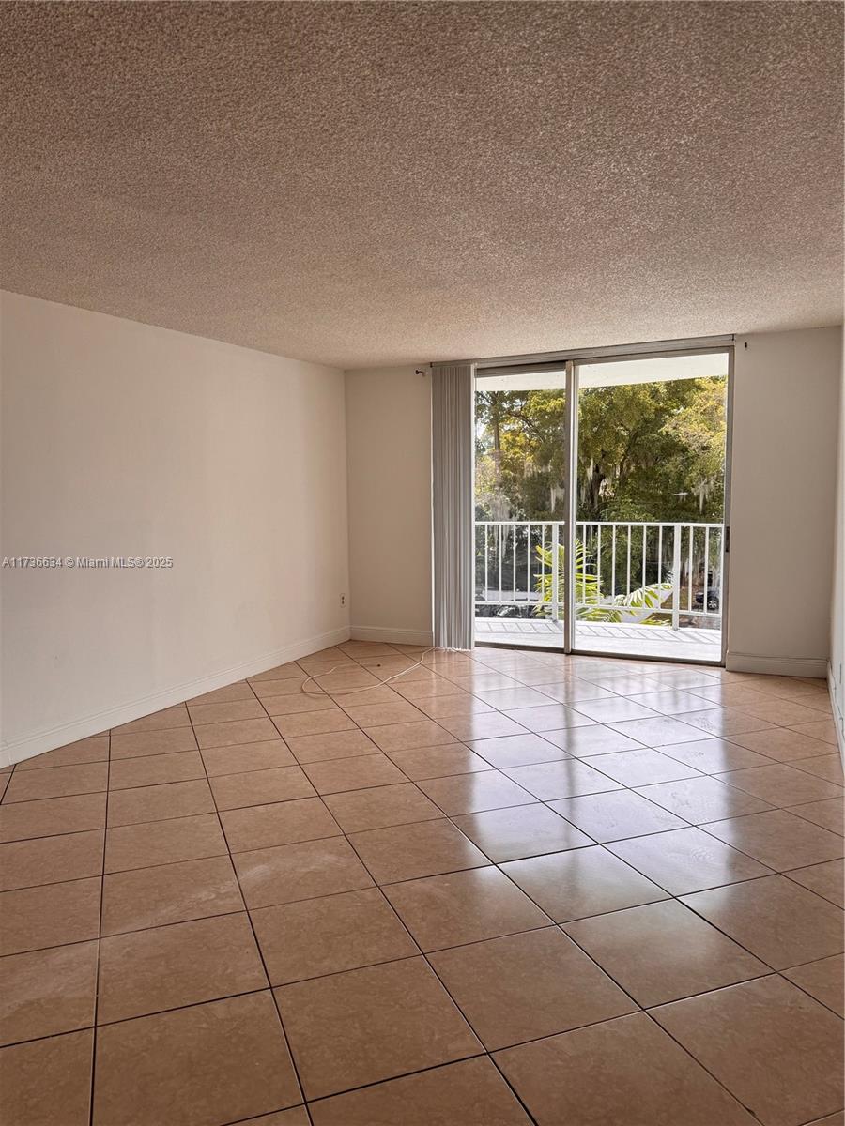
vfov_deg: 71.6
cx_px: 422
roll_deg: +0.9
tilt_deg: -5.6
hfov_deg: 56.8
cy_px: 563
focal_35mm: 24
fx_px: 781
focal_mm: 6.86
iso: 80
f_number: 1.78
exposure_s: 1/739
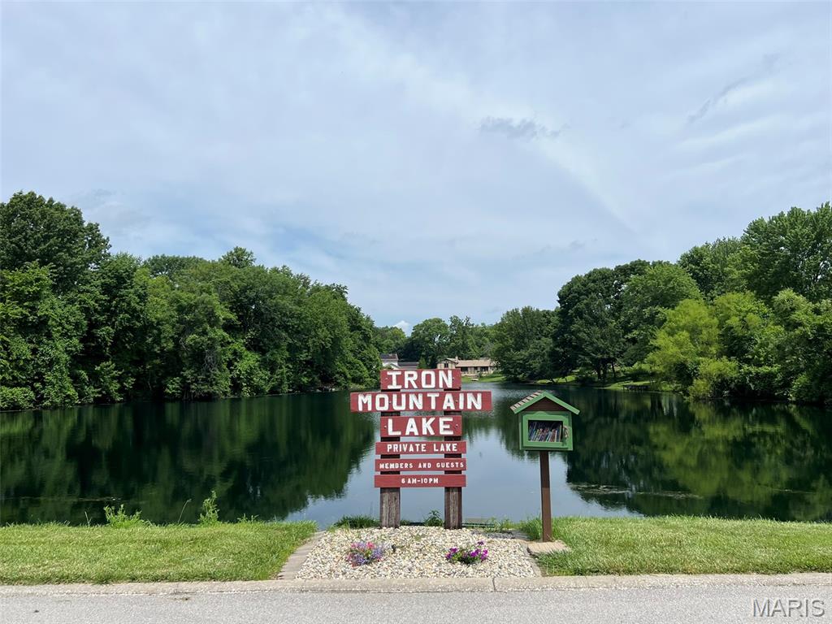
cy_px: 312
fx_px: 625
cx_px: 416
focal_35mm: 26
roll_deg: +0.1
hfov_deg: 67.3
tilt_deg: +5.5
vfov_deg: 53.1
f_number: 1.5
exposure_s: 1/6993
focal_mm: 5.7
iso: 50
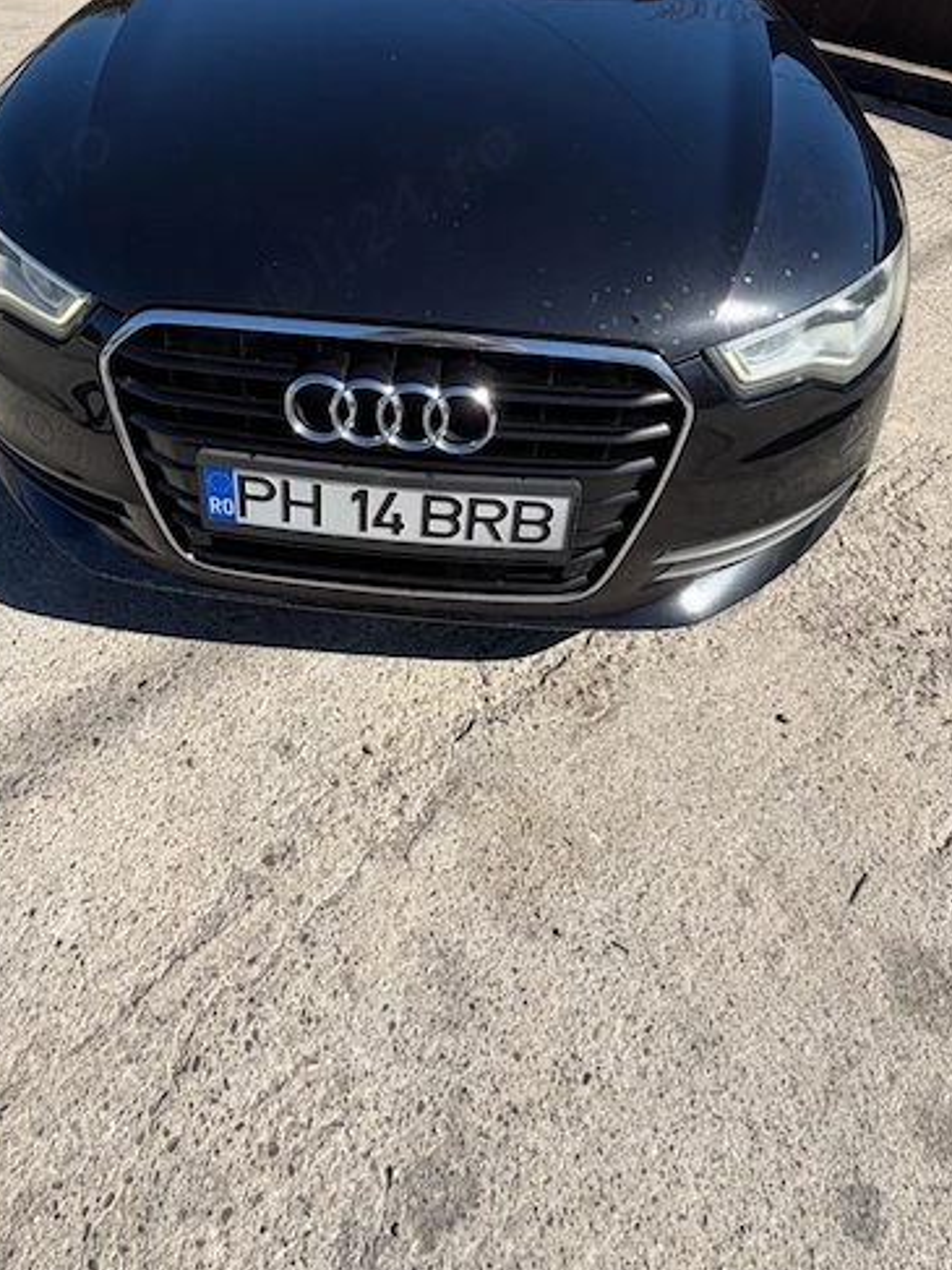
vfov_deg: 68.9
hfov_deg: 58.8
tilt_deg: -32.6
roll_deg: -3.7
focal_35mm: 23
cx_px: 454
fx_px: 844
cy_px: 310
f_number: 2.2
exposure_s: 1/770
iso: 25
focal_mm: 2.22
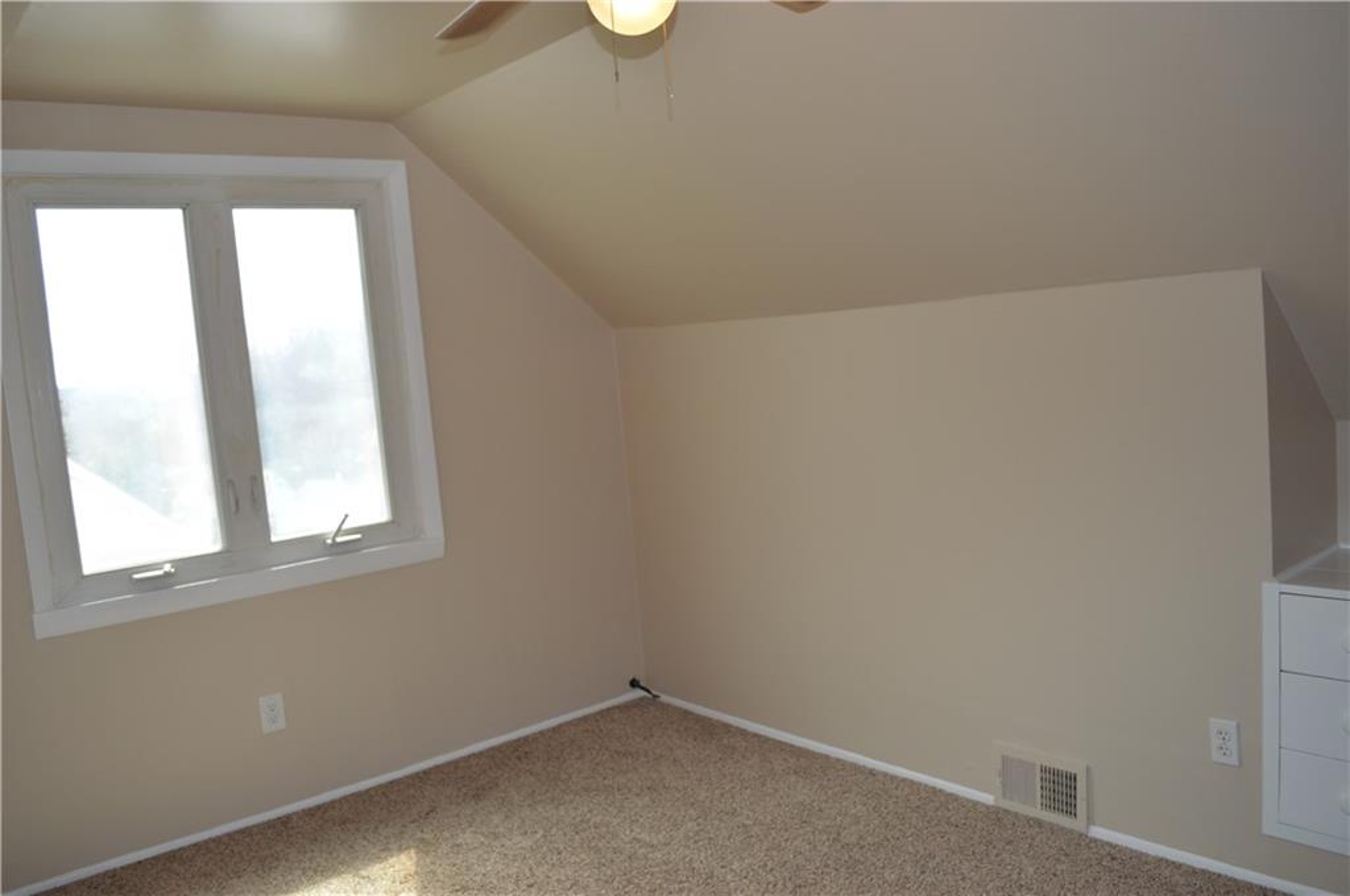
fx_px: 1011
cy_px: 448
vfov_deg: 47.8
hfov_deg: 67.4
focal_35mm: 27
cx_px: 675
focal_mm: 18
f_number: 4
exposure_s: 1/125
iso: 200
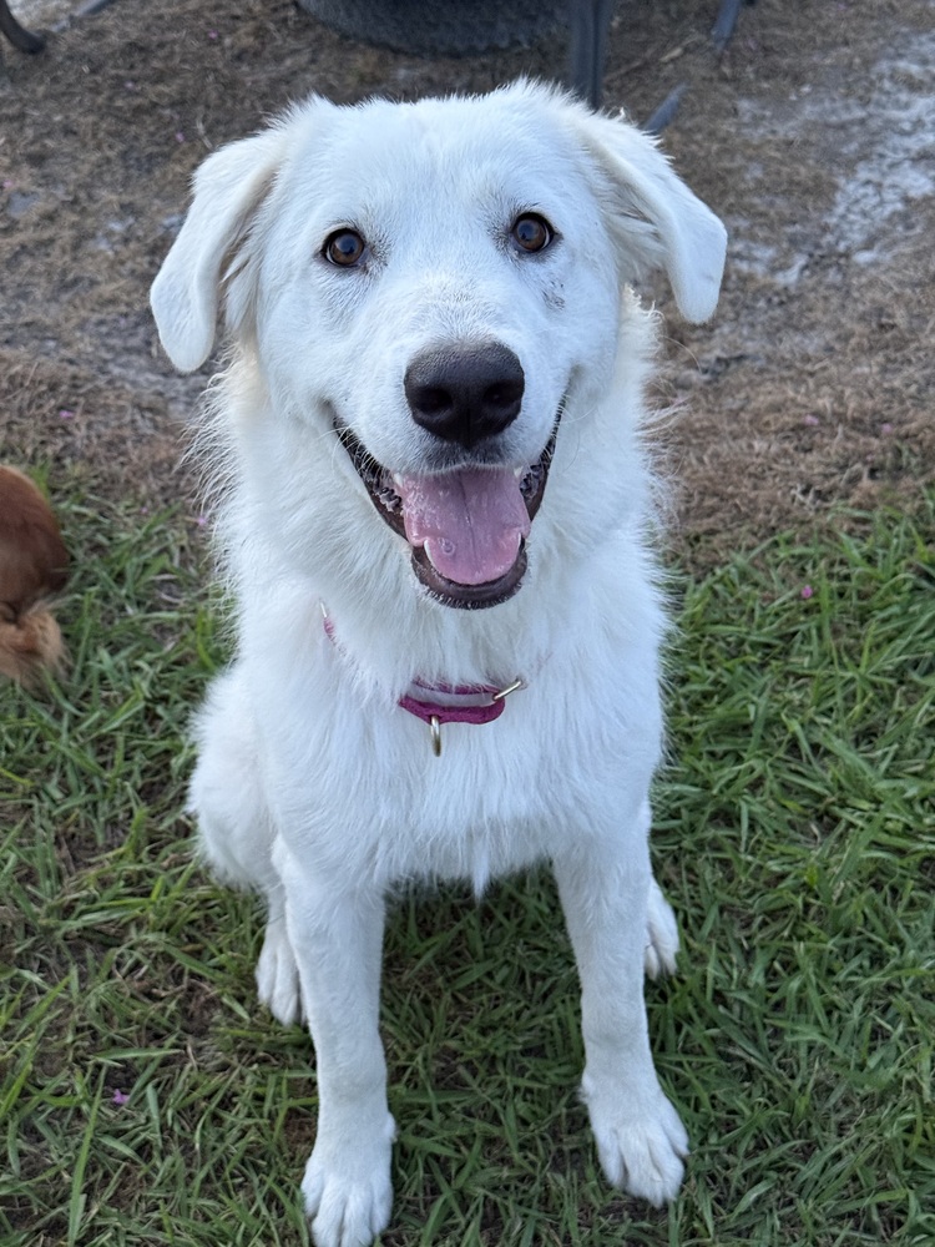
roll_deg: +1.2
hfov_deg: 30.3
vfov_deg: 39.7
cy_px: 624
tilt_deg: -42.4
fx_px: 1729
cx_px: 468
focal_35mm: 48
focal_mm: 6.76
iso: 250
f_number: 1.78
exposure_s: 1/46
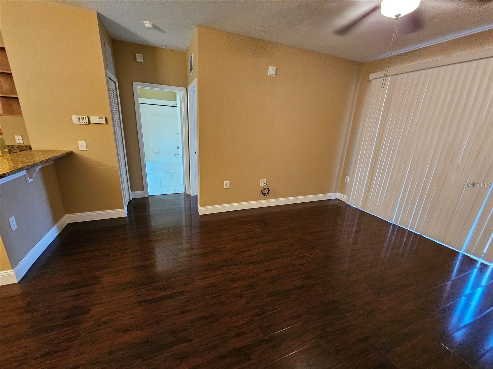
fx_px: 185
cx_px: 246
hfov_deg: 106.2
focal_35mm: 13
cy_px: 184
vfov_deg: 89.9
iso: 640
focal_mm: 2.2
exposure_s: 1/24
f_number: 2.2
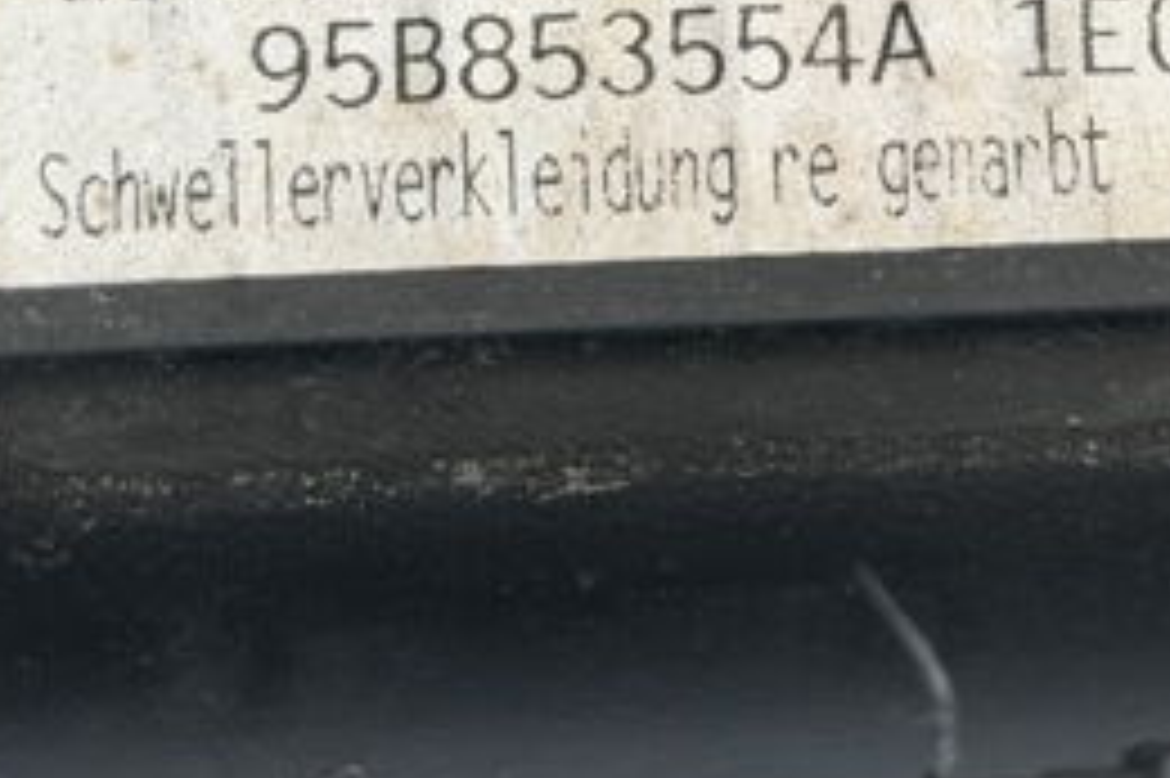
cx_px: 666
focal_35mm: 123
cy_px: -178
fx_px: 3995
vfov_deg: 10.9
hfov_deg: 16.7
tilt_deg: -83.1
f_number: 1.78
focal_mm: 6.76
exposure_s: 1/138
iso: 50
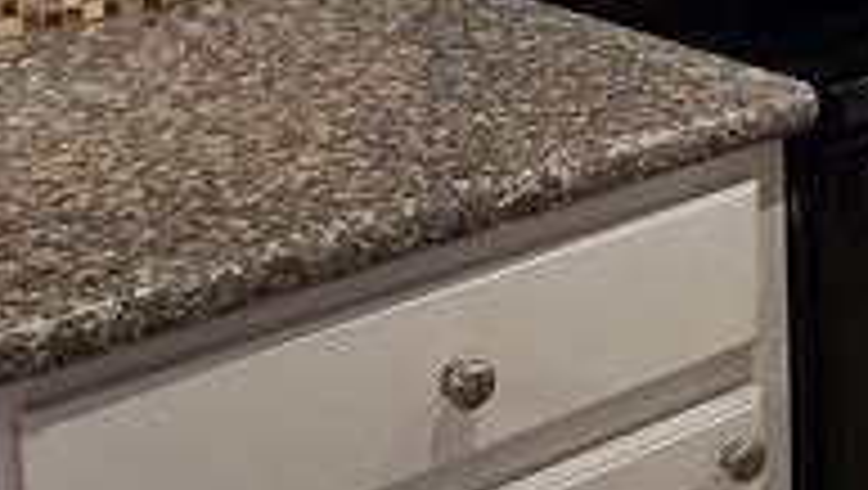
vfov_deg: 14.6
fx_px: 1728
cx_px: 1183
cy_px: -328
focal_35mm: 75
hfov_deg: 24.1
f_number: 2.2
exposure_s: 1/60
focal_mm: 2.2
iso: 250
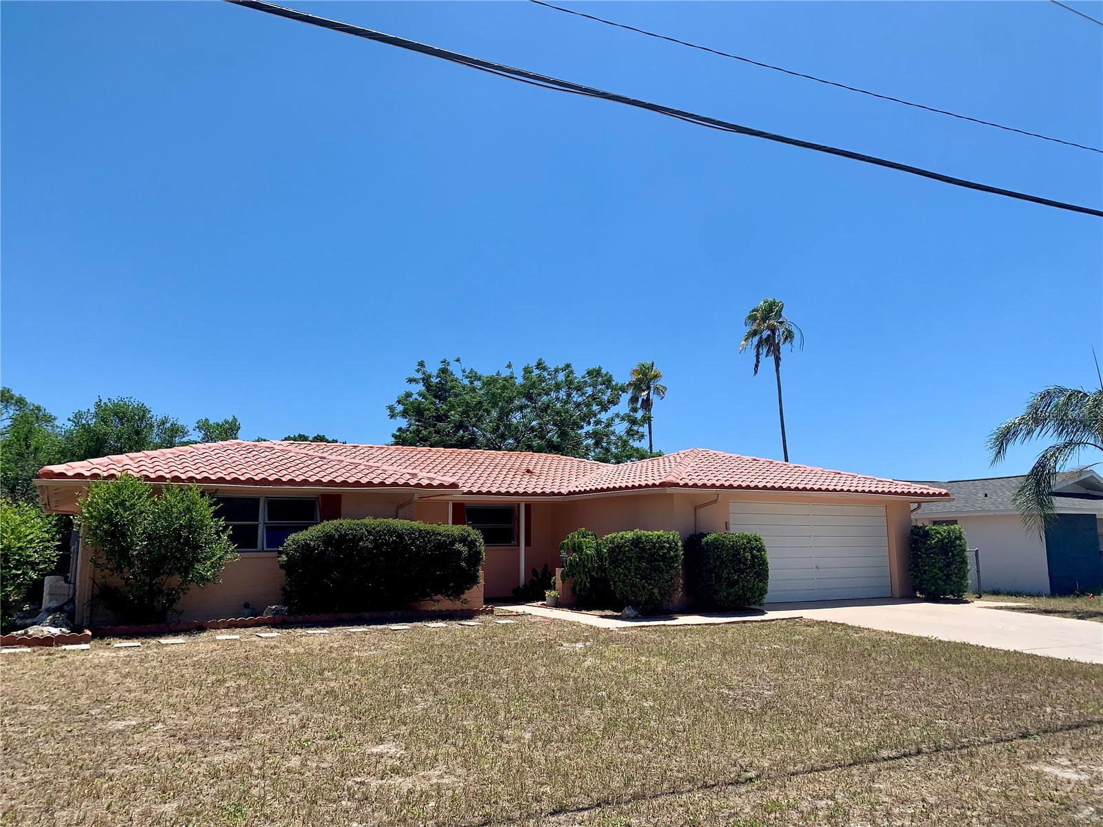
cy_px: 414
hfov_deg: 67.3
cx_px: 552
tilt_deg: +9.2
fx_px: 828
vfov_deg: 53.1
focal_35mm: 26
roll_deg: +1.8
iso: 25
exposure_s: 1/2421
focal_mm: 4.25
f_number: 1.8
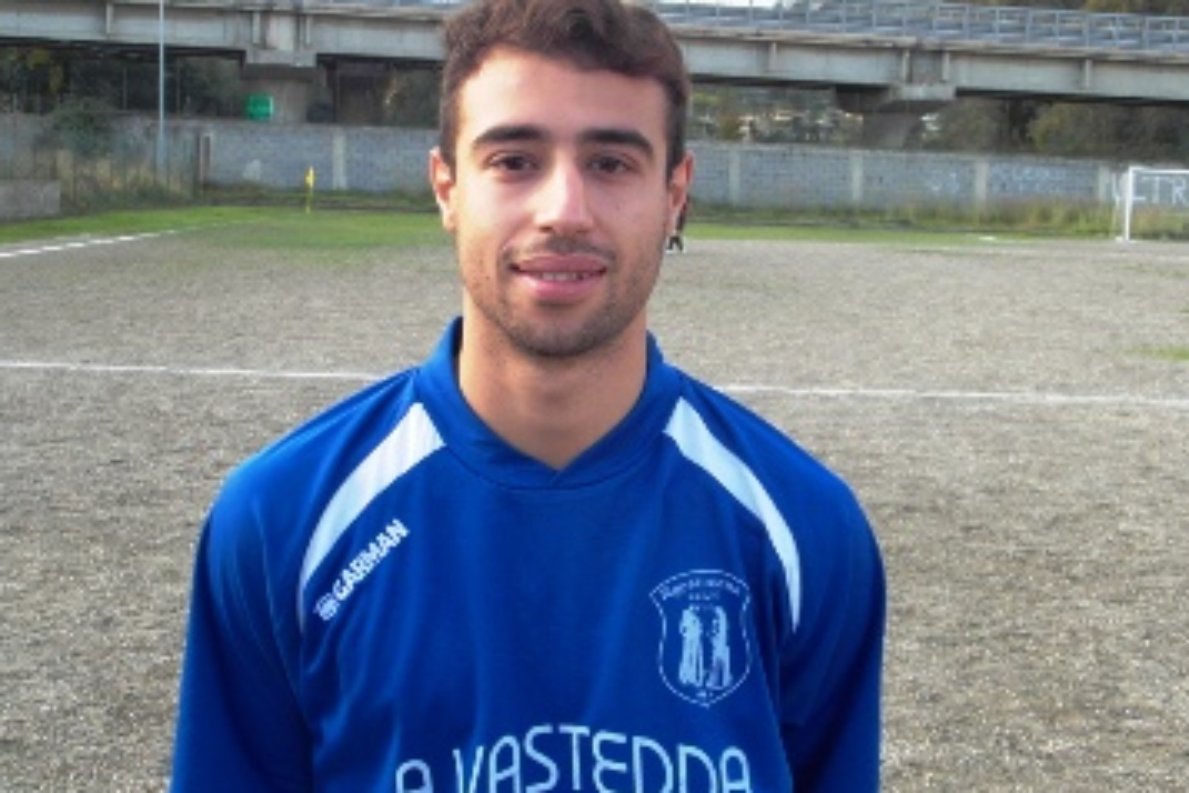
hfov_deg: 33.4
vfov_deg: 22.6
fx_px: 1982
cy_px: 387
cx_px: 608
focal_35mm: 60
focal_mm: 8.7
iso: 100
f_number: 3.8
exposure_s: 1/180
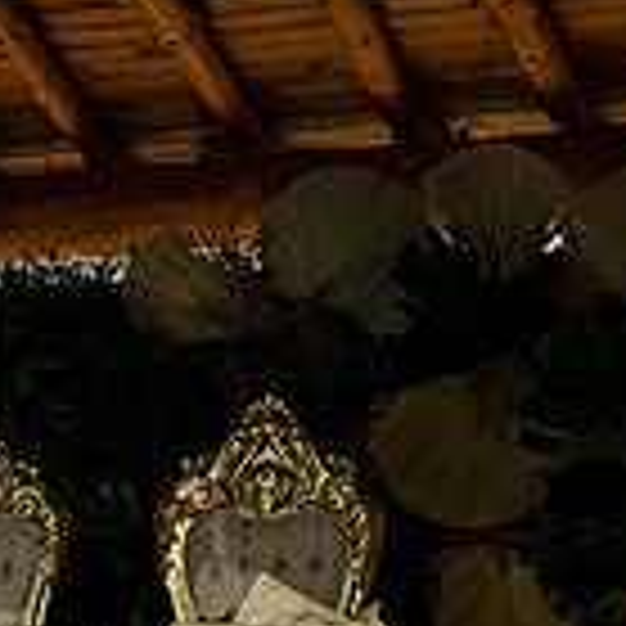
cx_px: -378
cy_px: 448
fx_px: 2762
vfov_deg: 12.9
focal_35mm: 135
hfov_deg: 12.2
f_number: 5.6
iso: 2000
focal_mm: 38
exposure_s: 1/160
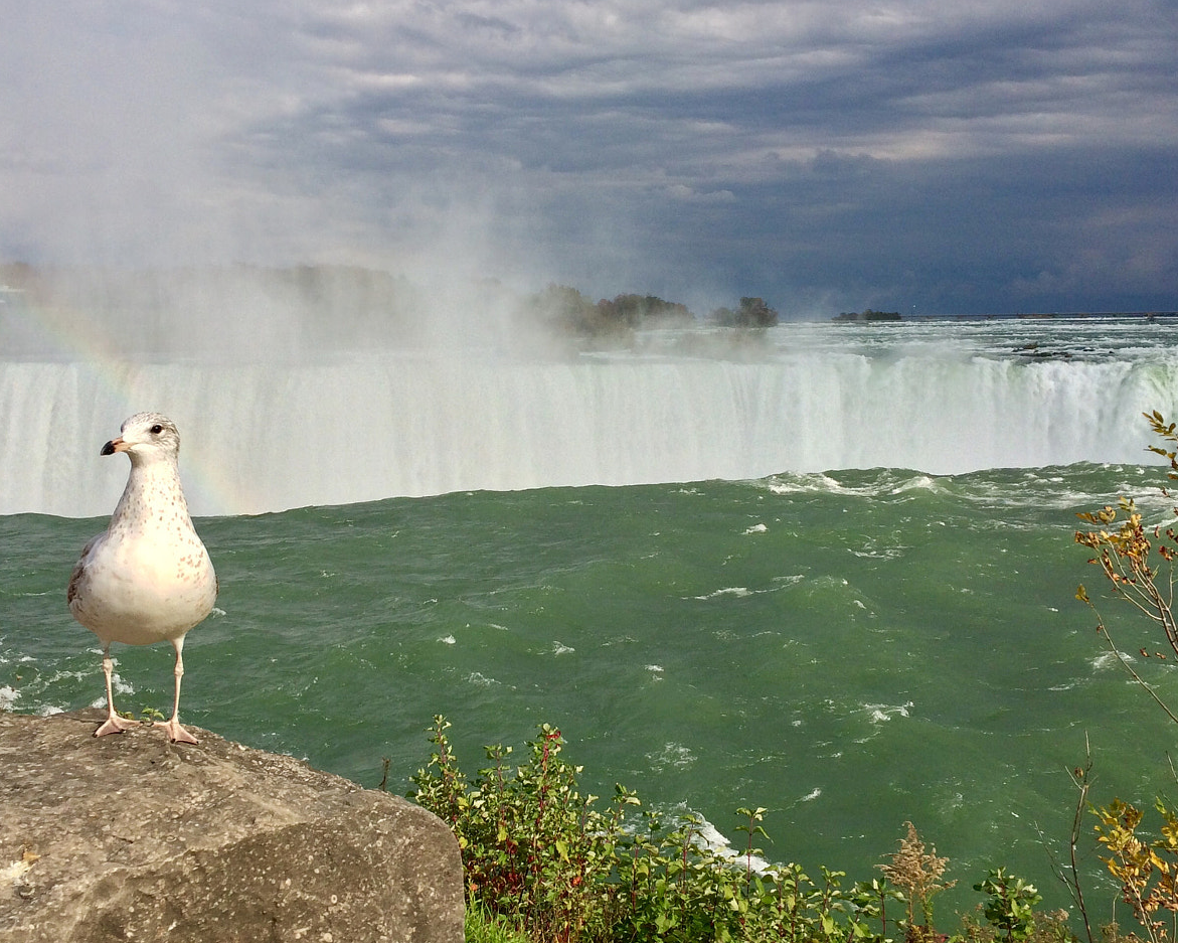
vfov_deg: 37.3
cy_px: 474
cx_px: 551
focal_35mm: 40
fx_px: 1395
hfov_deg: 45.8
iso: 40
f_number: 2.2
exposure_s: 1/2564
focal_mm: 4.12
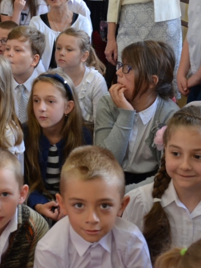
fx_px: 588
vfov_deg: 25.7
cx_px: 29
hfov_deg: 19.1
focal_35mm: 76
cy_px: 139
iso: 720
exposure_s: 1/60
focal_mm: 30
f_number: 4.2
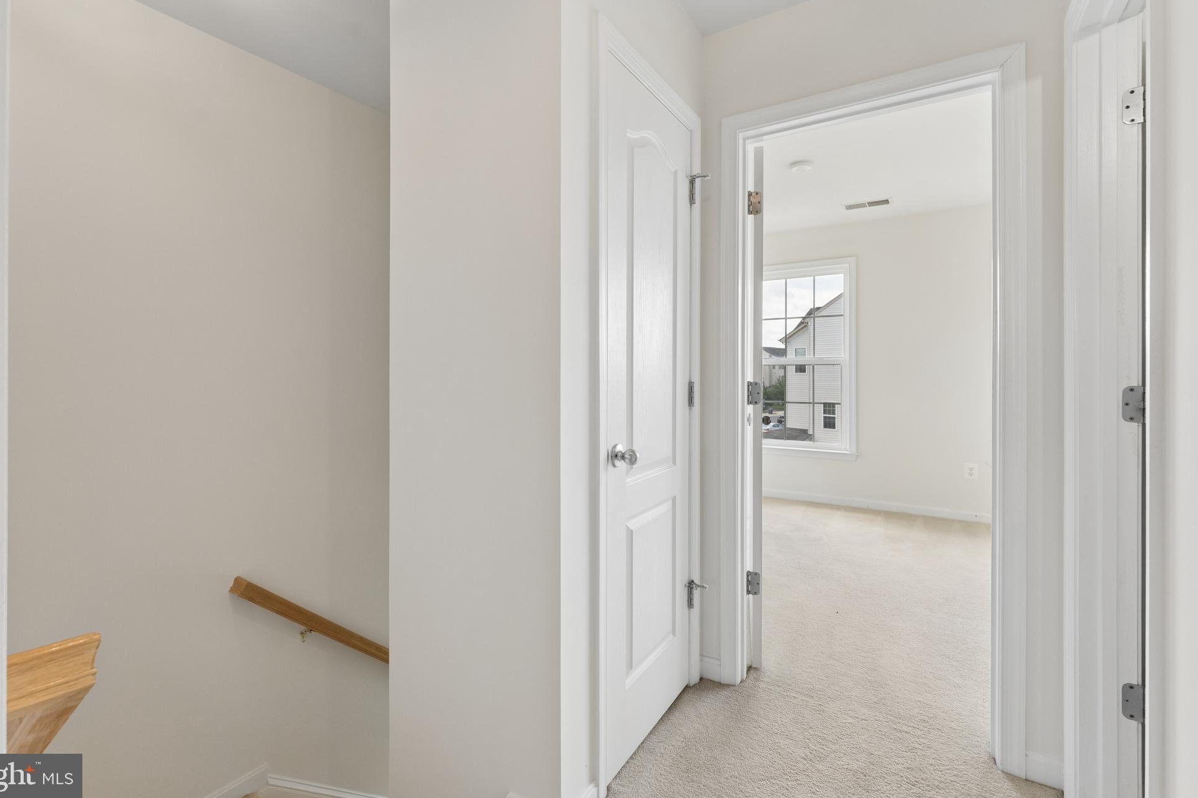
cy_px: 374
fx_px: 543
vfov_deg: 72.6
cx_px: 583
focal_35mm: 16
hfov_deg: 95.6
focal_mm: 15.3
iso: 1250
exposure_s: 1/160
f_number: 7.1
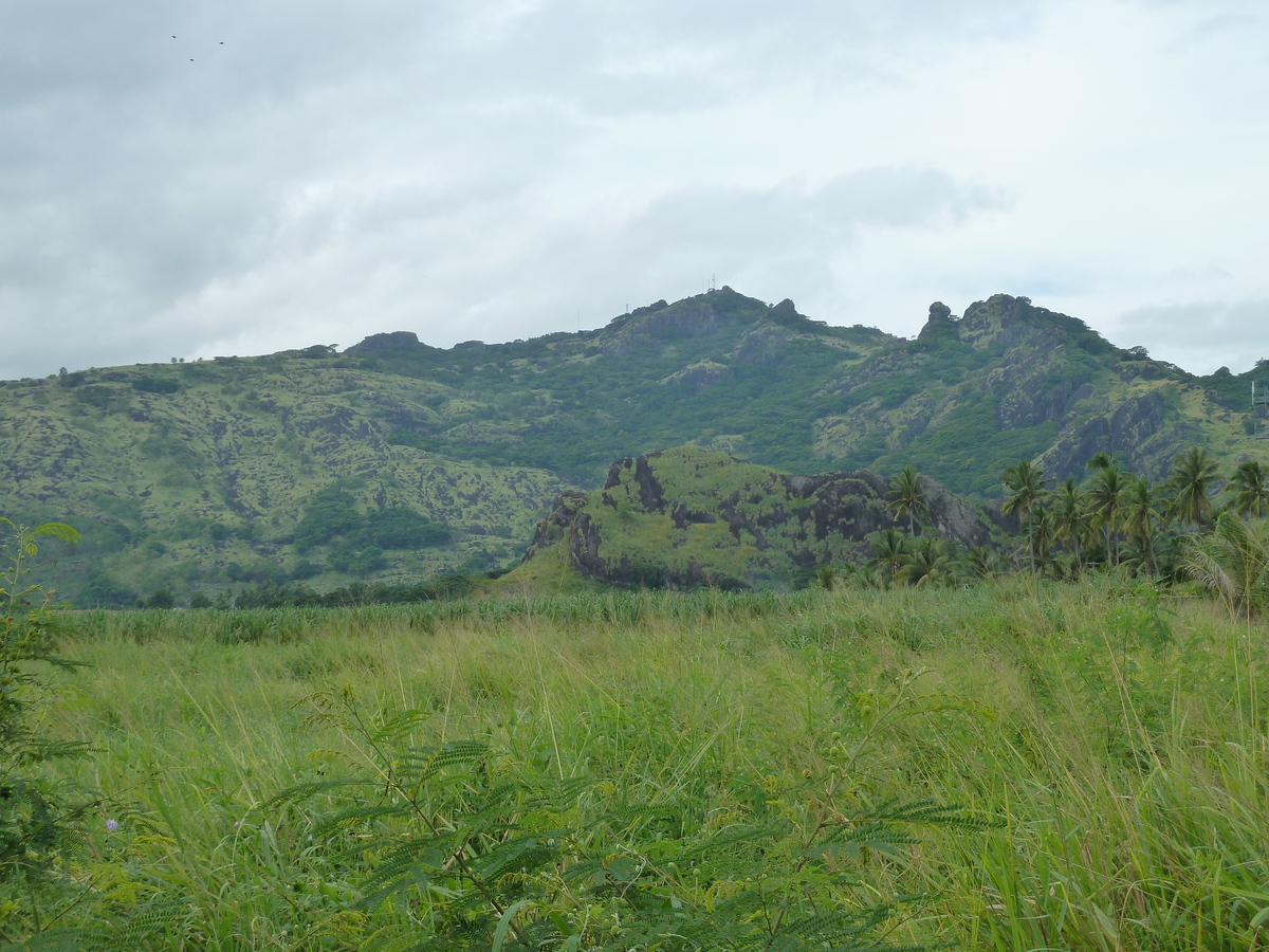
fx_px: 2310
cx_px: 634
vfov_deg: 23.3
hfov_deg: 30.7
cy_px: 476
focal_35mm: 63
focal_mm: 10.3
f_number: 4.5
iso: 125
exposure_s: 1/500
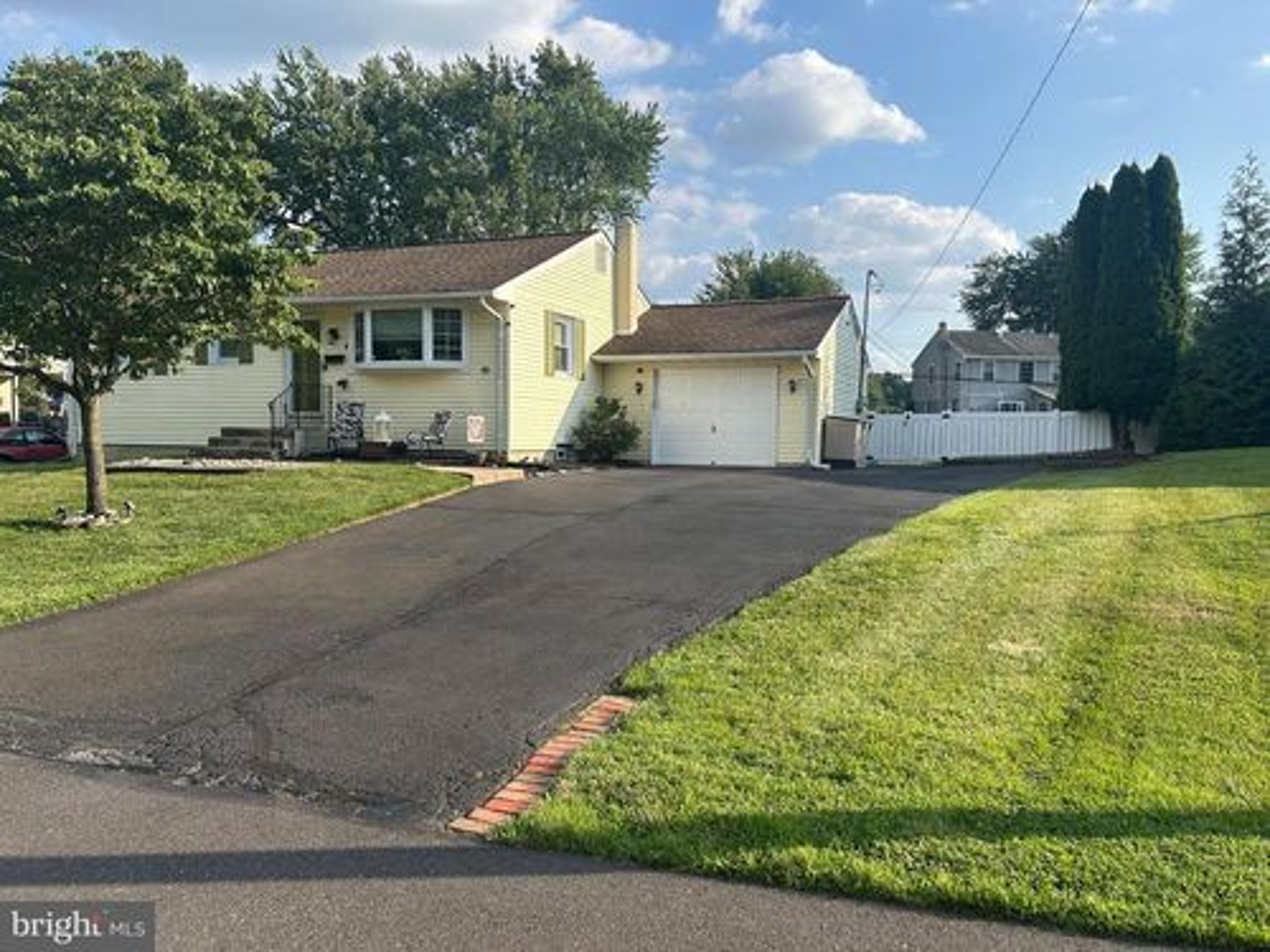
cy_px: 476
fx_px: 954
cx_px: 635
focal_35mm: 26
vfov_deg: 53.1
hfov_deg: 67.3
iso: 50
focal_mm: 5.7
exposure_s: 1/2513
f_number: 1.5
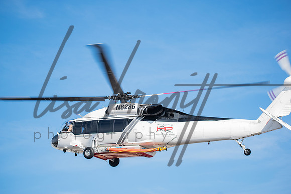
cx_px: 146
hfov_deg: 19.5
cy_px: 97
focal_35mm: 105
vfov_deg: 13.0
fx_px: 849
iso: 100
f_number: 4.5
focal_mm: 70
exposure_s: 1/320
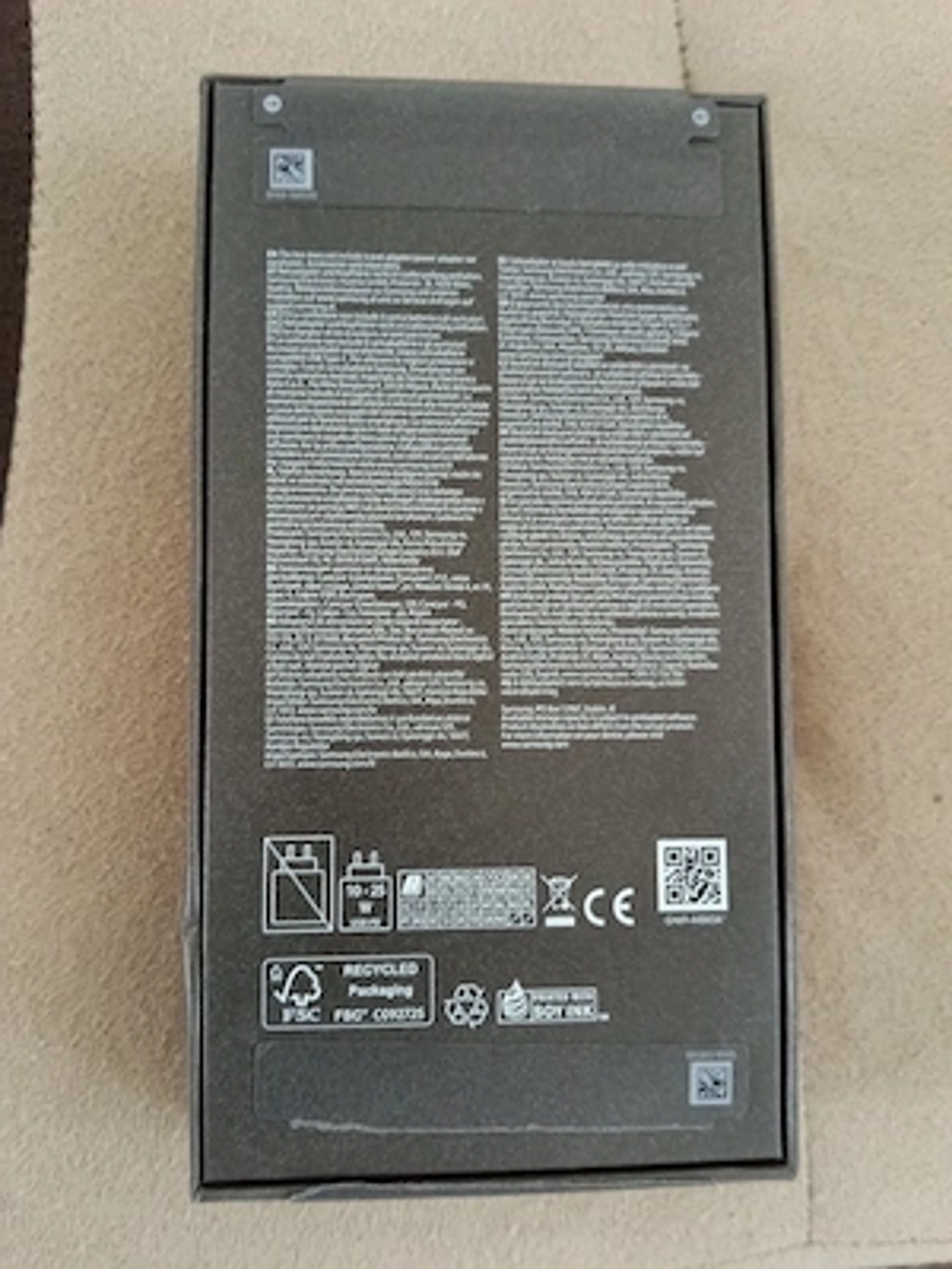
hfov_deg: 51.4
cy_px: 634
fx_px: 990
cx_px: 476
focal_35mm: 27
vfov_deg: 65.3
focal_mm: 3.98
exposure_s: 1/25
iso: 4000
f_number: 1.8
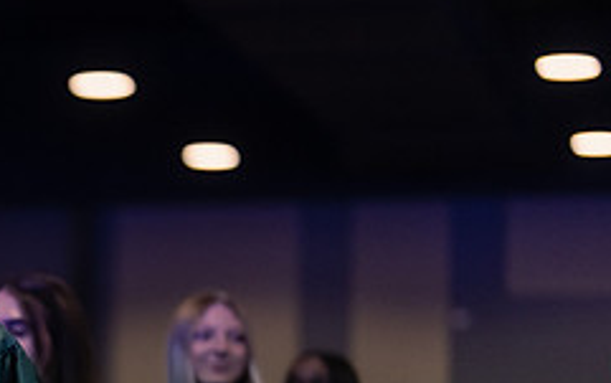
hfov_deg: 15.3
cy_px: 403
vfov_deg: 9.8
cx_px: -71
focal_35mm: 133
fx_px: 2216
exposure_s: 1/500
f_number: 1.2
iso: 1250
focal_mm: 50
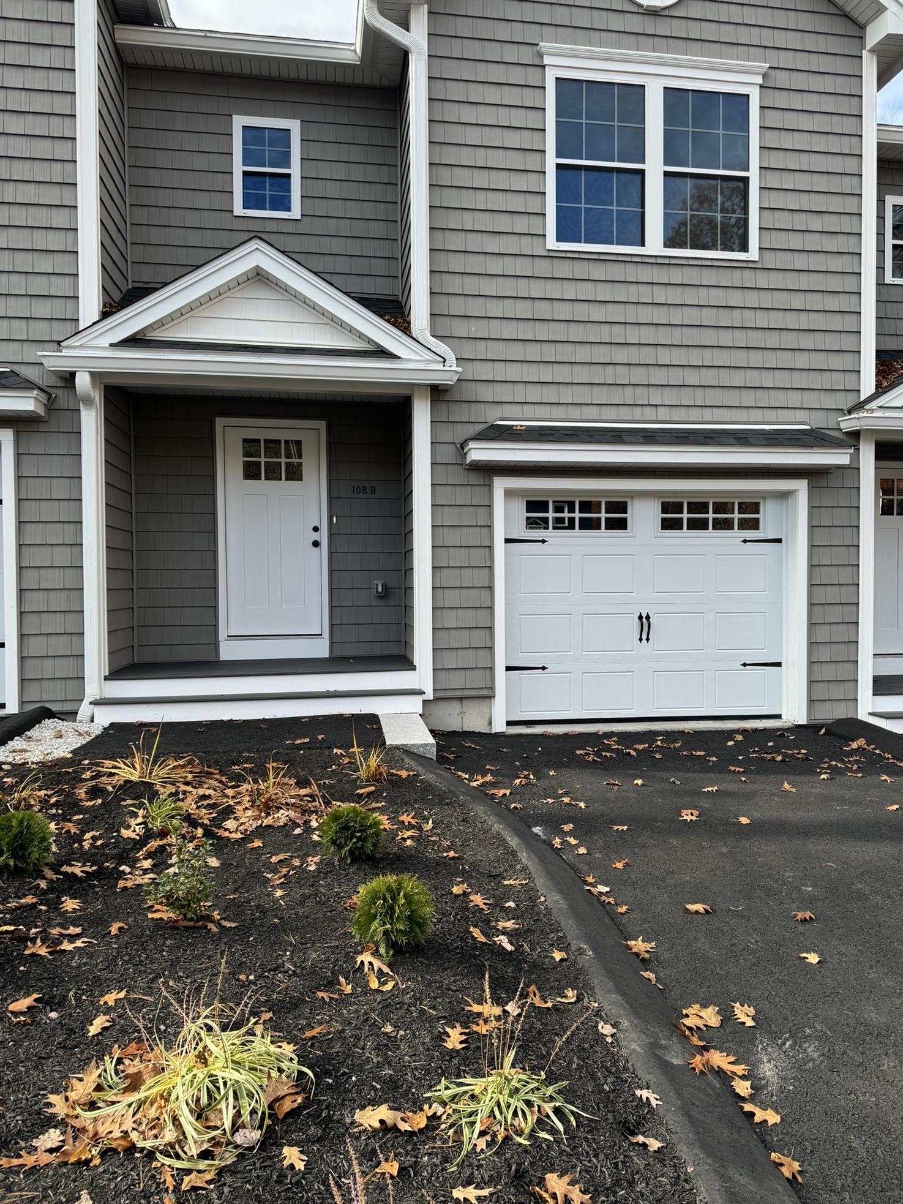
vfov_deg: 69.4
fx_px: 869
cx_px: 470
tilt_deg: -1.8
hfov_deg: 54.9
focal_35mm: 25
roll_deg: +0.4
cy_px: 596
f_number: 1.78
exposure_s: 1/938
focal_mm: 6.86
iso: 80
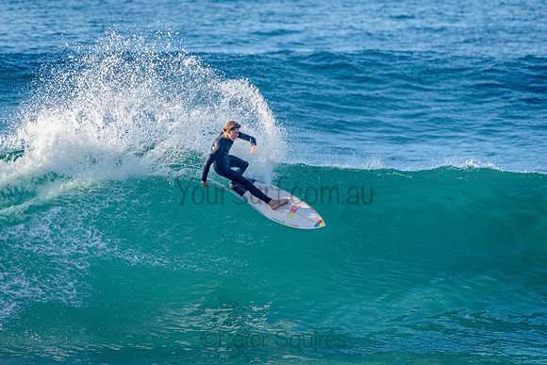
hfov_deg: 3.4
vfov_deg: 2.3
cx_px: 213
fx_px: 9287
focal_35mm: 611
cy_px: 177
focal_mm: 500
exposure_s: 1/2000
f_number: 5.6
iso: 360
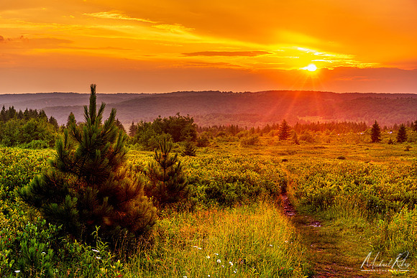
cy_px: 139
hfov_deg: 34.5
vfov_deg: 23.4
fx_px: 672
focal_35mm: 58
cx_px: 208
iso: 100
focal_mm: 58
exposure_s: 1/15
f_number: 11
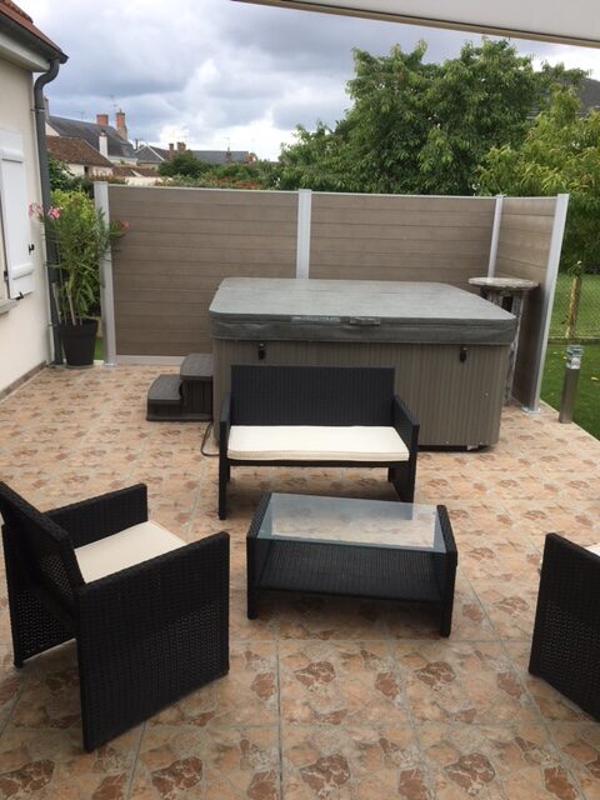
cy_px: 400
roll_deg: -1.4
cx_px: 300
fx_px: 670
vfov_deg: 61.7
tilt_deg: -15.6
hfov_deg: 48.2
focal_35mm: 29
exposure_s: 1/810
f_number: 2.2
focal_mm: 4.15
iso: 25
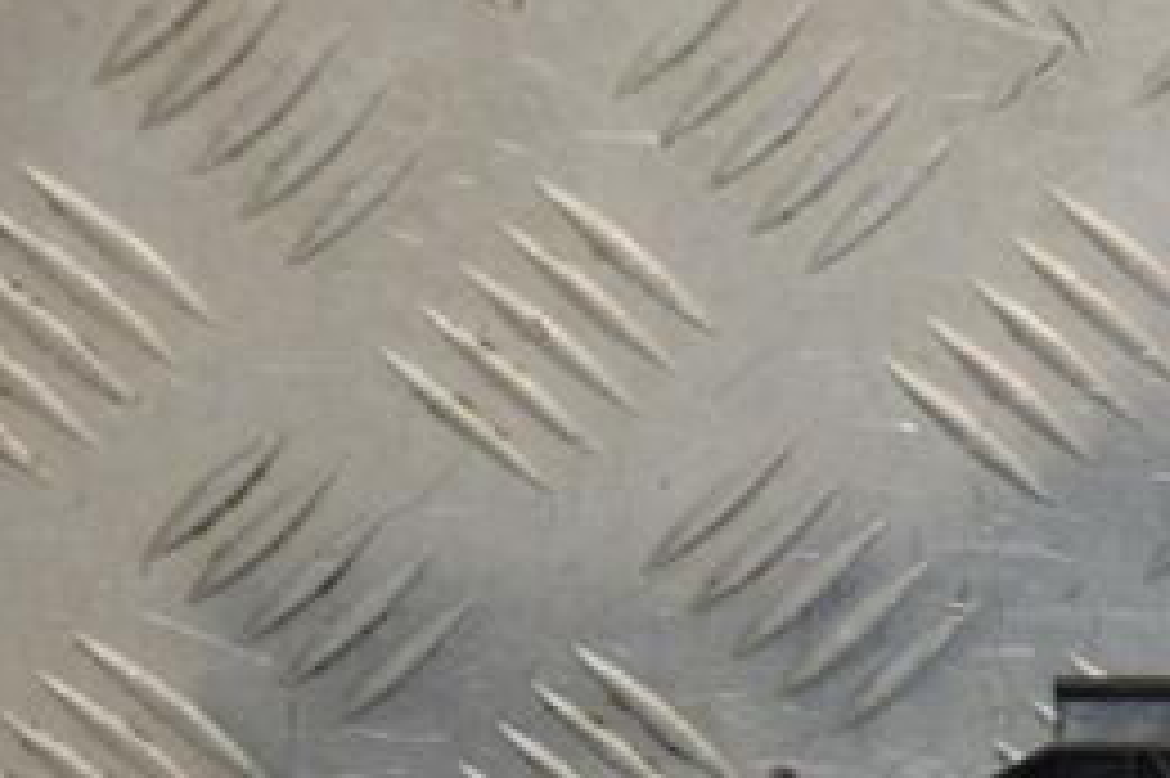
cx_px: 1233
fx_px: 9554
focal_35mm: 294
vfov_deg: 4.7
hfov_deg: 7.0
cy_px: 886
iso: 800
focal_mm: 85
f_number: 5.6
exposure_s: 1/200
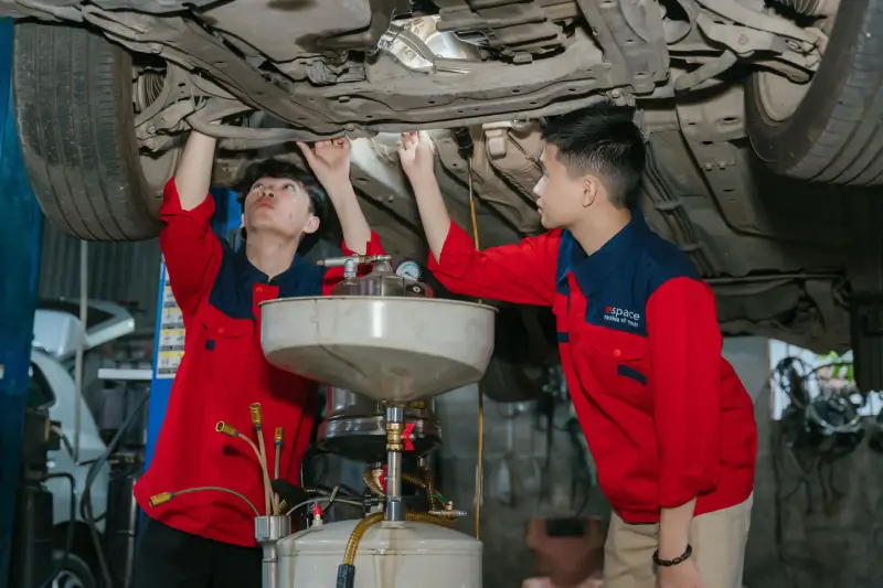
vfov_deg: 30.3
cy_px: 294
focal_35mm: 44
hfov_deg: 44.2
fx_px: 1086
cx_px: 442
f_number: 2.8
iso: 2000
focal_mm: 44.3
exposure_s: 1/160
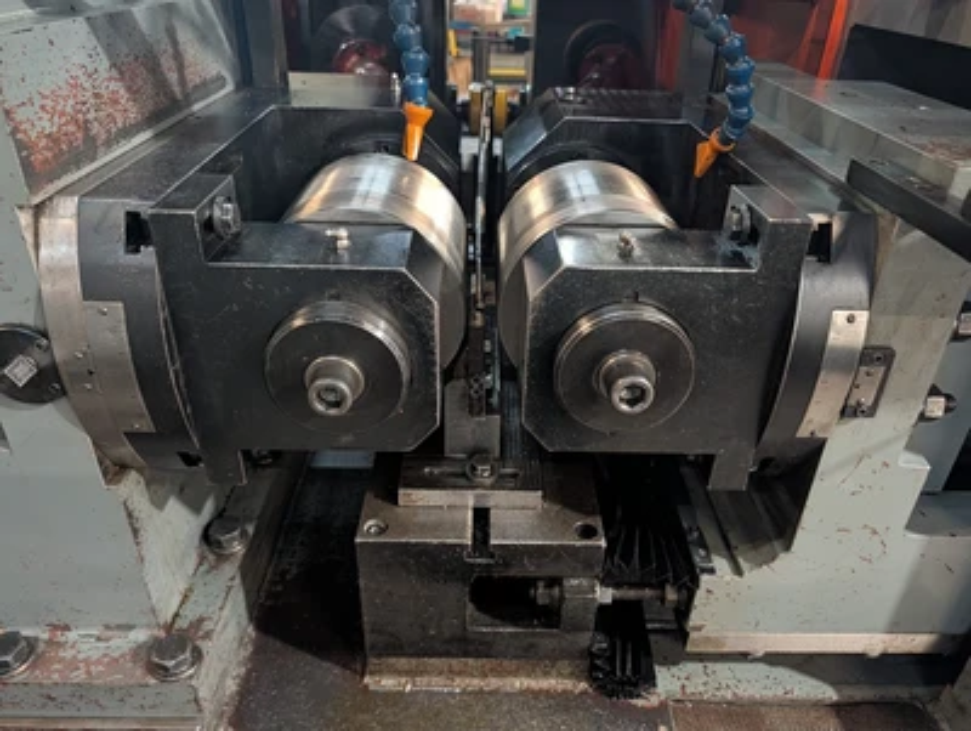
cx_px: 486
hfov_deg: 71.5
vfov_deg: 56.9
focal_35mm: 24
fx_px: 674
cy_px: 366
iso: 733
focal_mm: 6.9
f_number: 1.68
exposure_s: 1/60
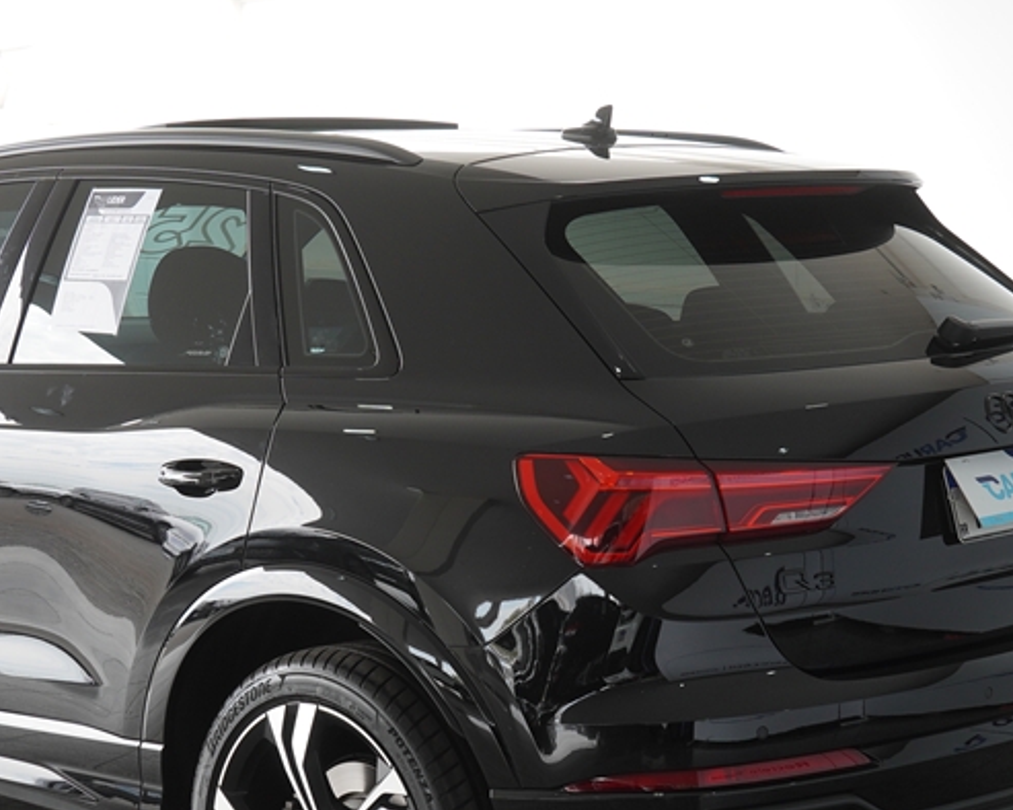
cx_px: 415
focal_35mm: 79
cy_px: 511
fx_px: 2367
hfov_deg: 24.1
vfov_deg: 19.4
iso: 200
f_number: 4.5
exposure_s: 1/125
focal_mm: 27
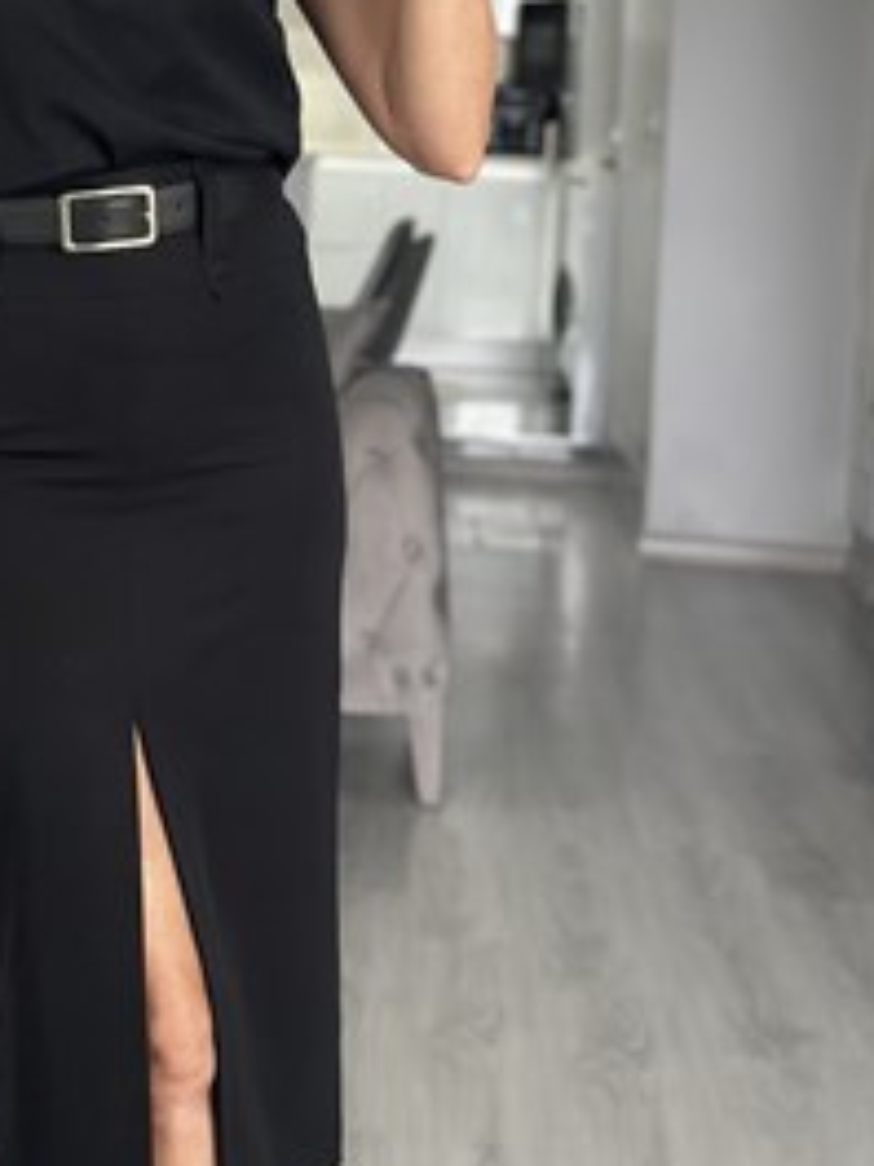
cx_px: 106
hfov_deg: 15.9
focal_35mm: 92
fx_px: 3097
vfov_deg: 21.1
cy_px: 283
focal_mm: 6.86
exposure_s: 1/60
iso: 250
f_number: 1.78
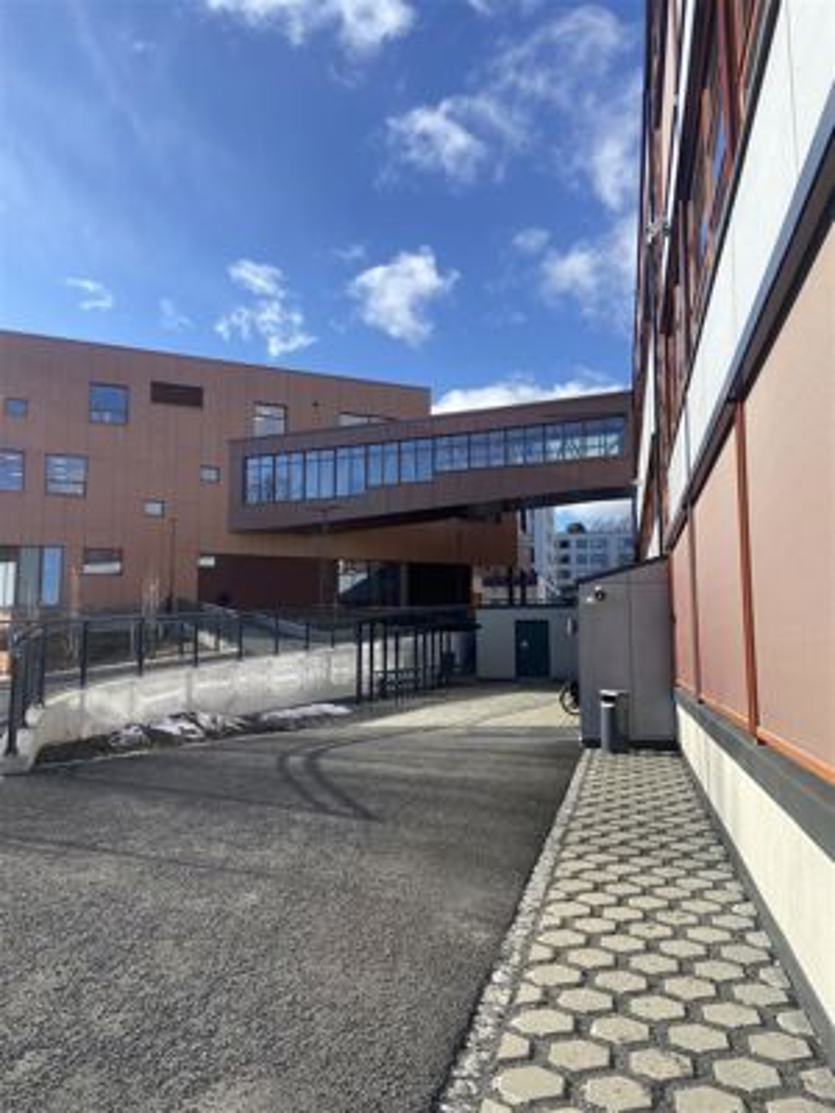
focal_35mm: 26
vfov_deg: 67.3
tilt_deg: +7.4
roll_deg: +0.3
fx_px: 836
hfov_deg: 53.1
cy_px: 556
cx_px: 418
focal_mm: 4.25
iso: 32
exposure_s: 1/2315
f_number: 1.8
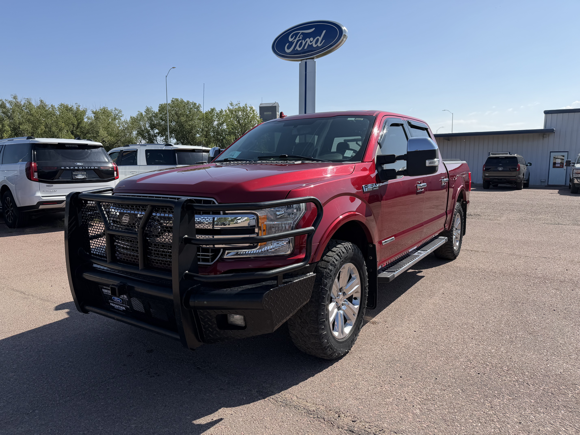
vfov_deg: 56.8
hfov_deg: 71.6
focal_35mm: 24
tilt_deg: -7.0
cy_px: 218
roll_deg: -0.3
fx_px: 402
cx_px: 290
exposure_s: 1/4167
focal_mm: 6.76
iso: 80
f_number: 1.78
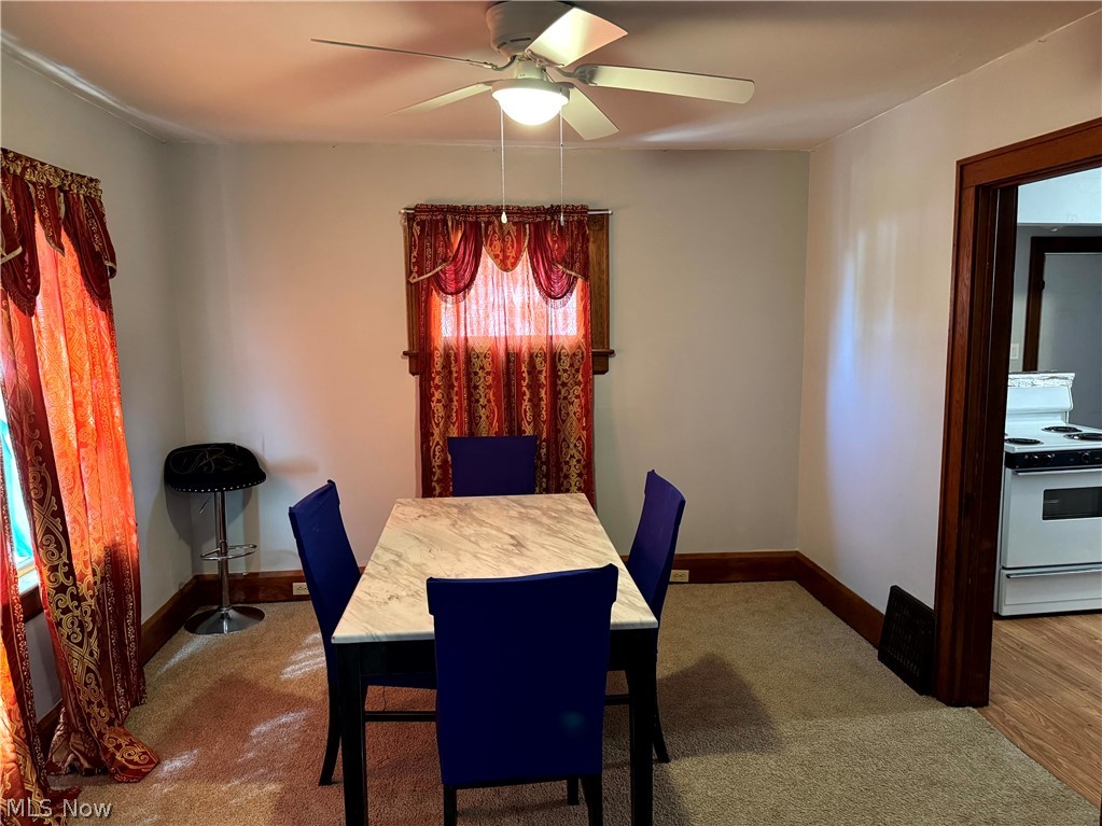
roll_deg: +0.5
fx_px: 764
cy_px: 413
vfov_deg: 56.8
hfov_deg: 71.6
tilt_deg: -7.0
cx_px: 551
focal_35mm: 24
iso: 640
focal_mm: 6.76
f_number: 1.78
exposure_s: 1/60
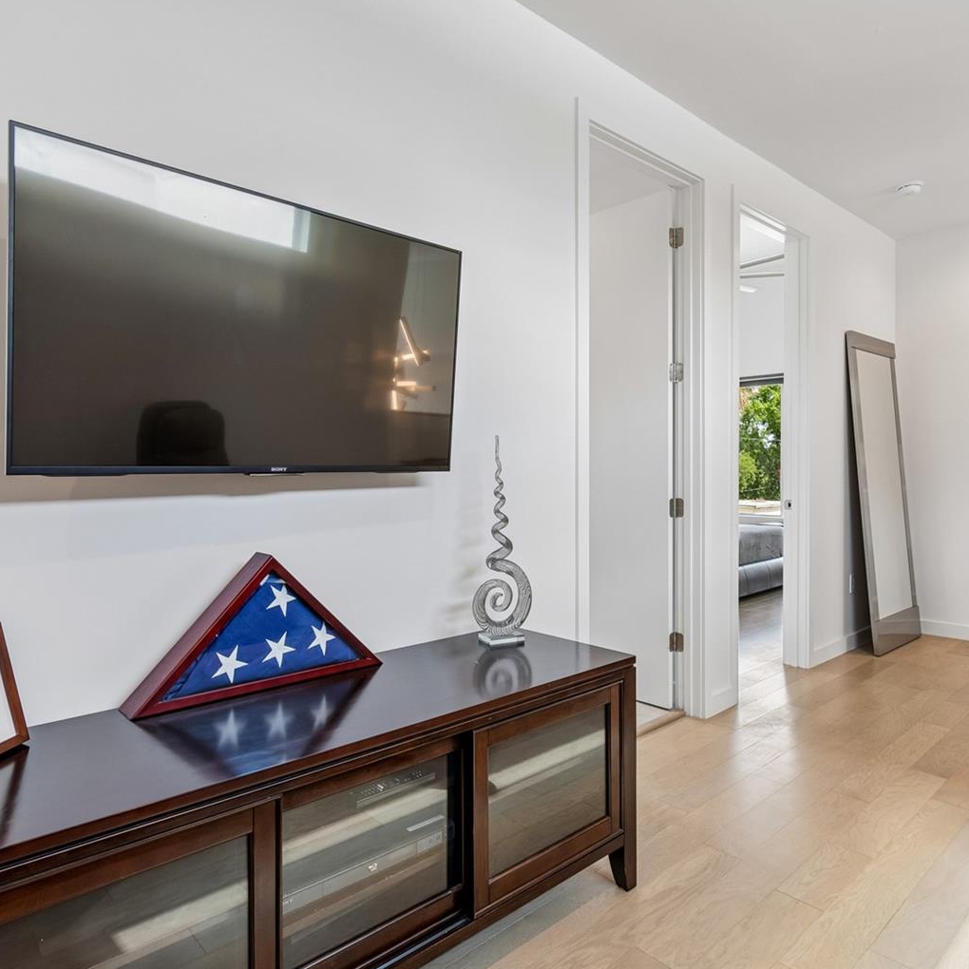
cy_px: 495
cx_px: 477
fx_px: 633
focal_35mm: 20
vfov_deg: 74.8
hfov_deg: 74.8
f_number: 7.1
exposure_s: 1/10
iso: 100
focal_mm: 10
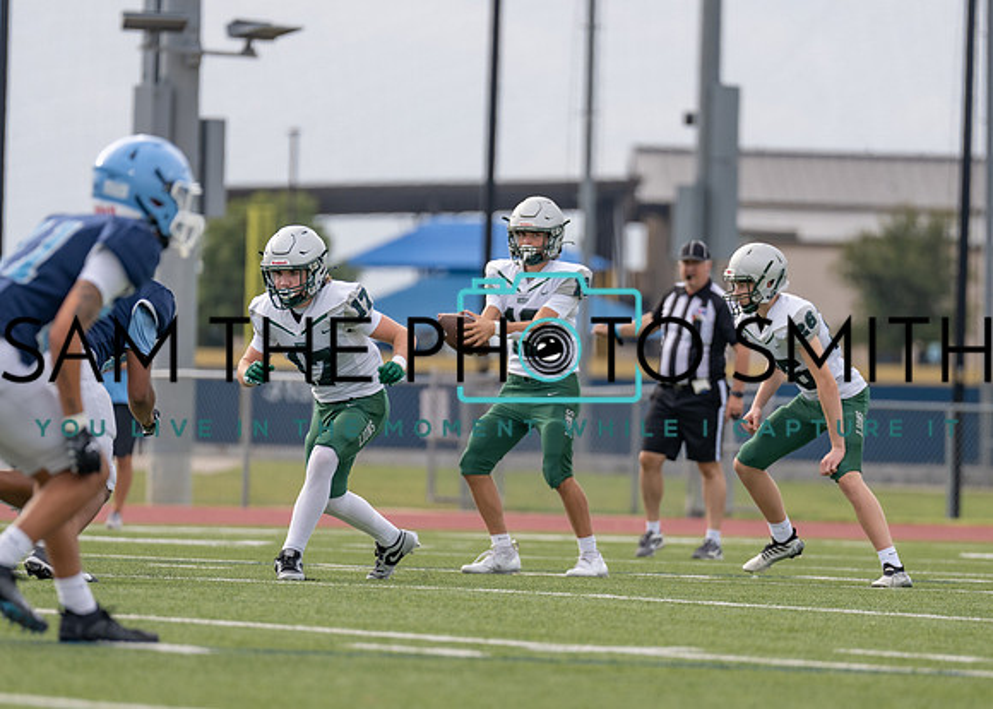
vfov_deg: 4.5
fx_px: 9117
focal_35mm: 323
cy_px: 396
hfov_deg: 6.2
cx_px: 533
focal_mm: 200
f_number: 2.8
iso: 100
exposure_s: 1/1250
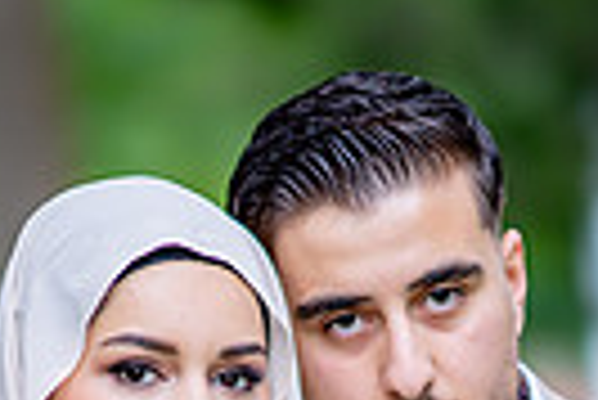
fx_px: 6169
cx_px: 261
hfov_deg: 5.5
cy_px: 852
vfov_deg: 3.7
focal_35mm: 371
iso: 100
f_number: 1.4
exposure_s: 1/1000
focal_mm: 85
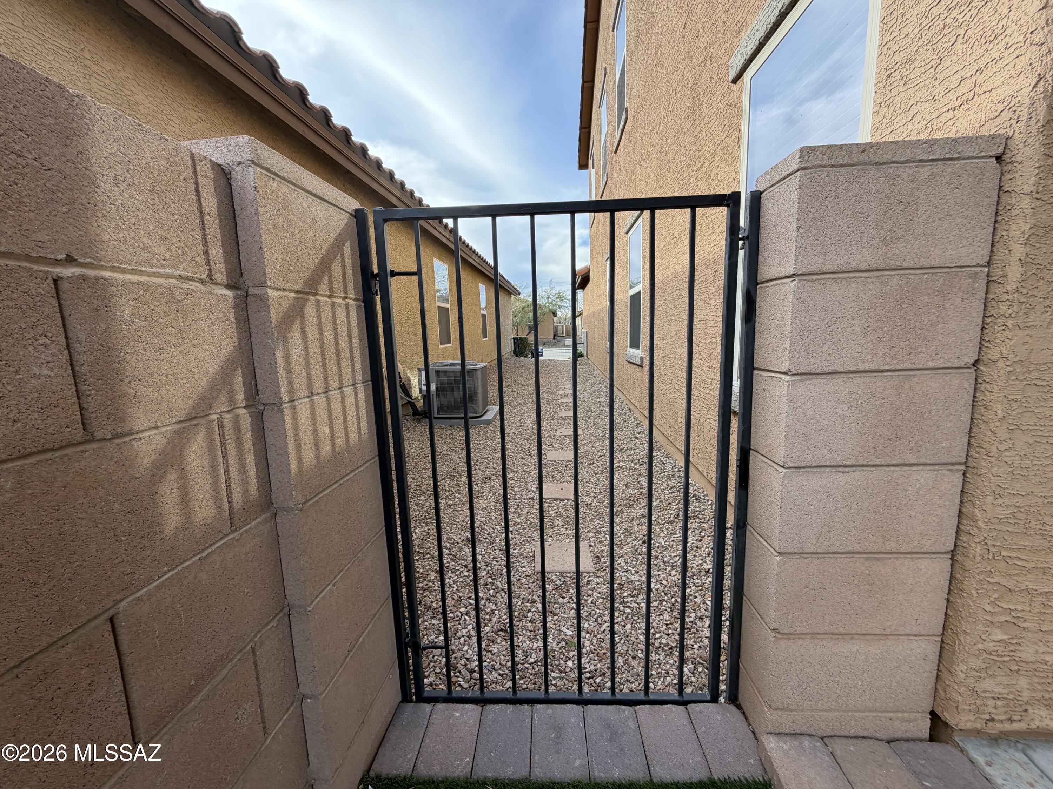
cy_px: 394
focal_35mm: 14
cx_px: 526
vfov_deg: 85.7
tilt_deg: -7.5
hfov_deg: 102.1
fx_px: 426
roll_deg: +2.7
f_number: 2.2
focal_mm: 2.22
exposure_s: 1/301
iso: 50
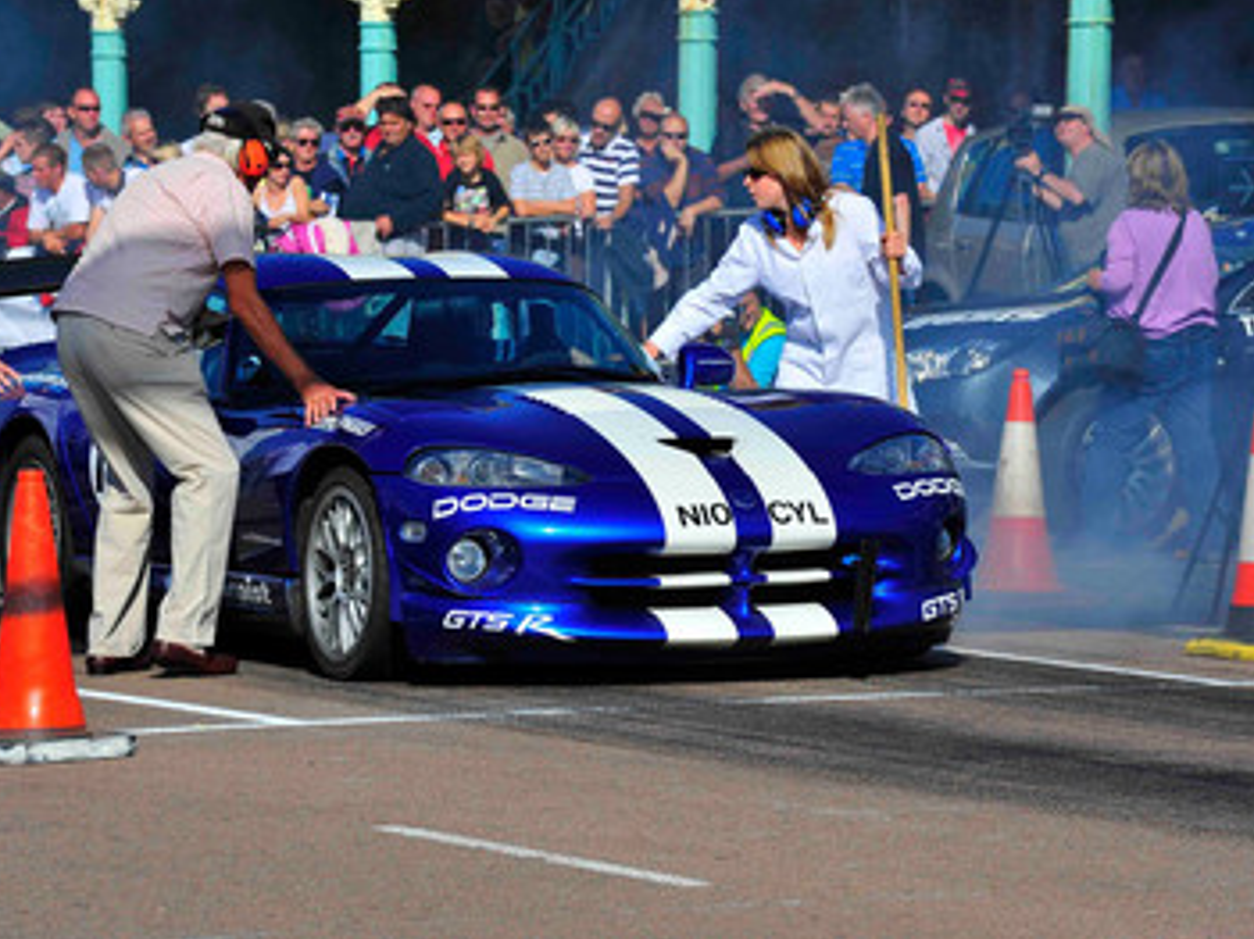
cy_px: 468
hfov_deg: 9.0
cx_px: 572
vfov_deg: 6.8
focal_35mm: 219
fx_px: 7931
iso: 400
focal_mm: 200
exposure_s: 1/1250
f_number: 10
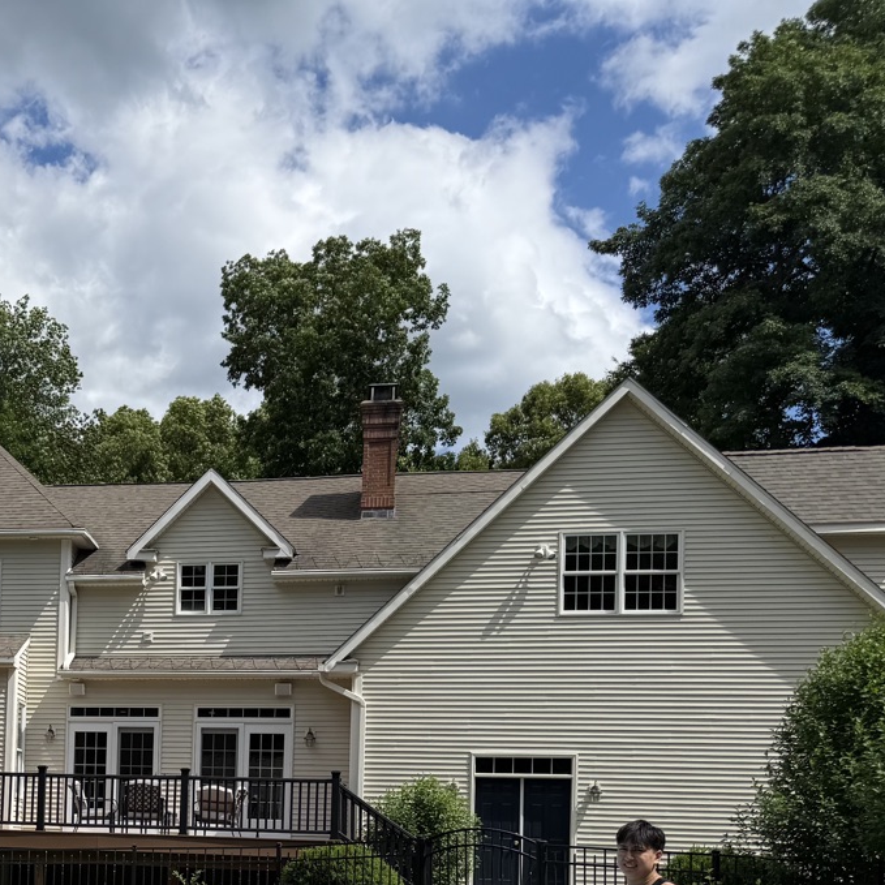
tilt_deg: +3.7
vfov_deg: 32.5
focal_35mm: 50
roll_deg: -2.5
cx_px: -7
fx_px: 1446
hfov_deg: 31.4
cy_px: 779
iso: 80
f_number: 1.78
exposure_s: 1/6173
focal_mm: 6.76
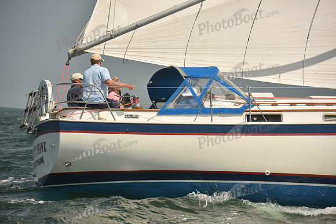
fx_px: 1867
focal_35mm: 200
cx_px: 168
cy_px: 112
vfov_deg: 6.9
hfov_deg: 10.3
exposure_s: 1/1000
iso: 320
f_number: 7.1
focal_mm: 200
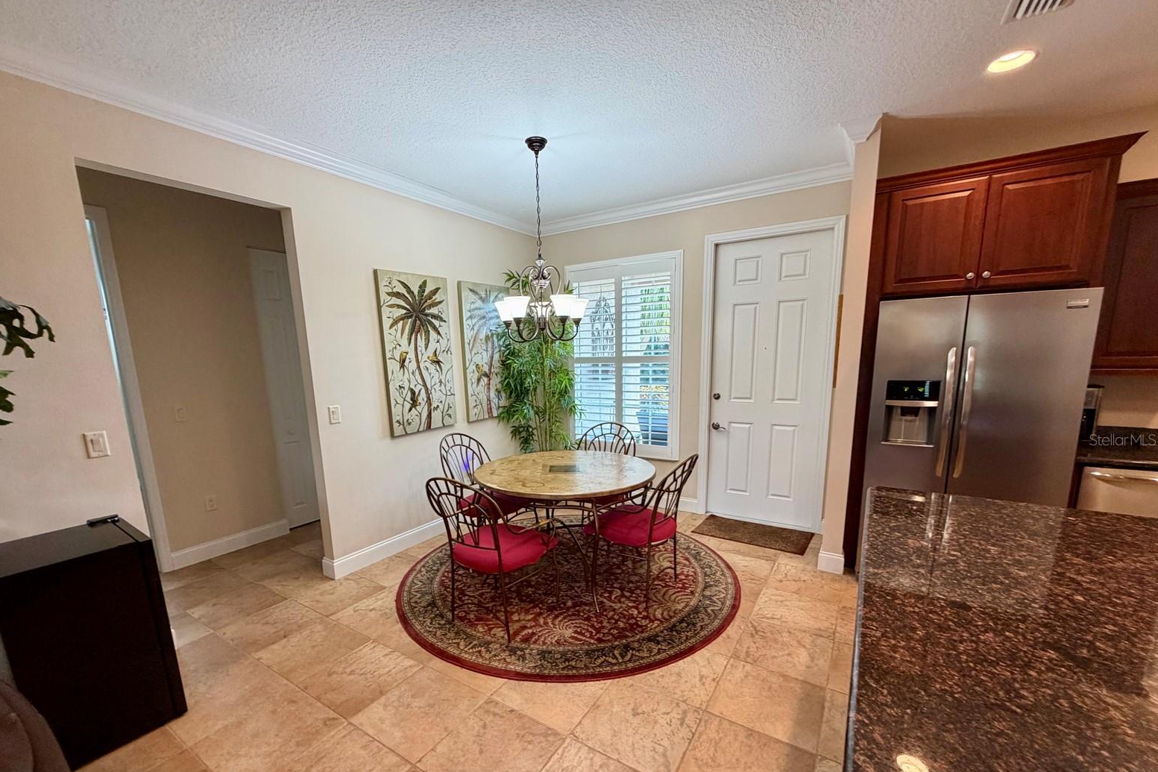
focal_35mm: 15
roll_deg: +1.5
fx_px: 482
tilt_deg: -10.5
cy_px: 439
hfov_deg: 100.4
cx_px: 563
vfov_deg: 76.9
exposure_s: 1/60
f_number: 2.2
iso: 160
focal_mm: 2.22
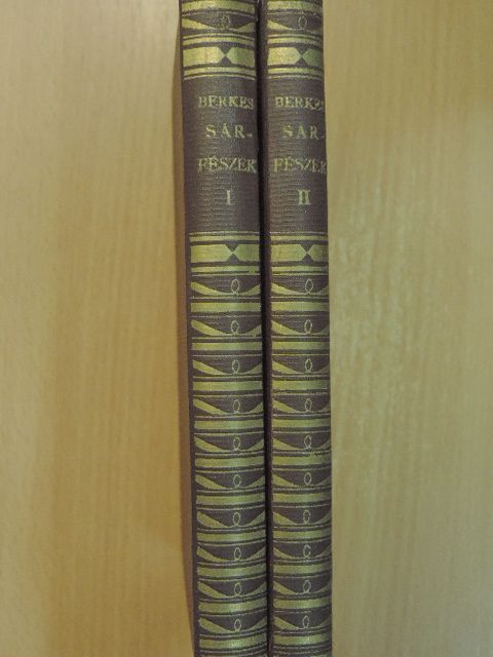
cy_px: 328
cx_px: 246
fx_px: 892
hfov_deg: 30.9
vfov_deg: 40.4
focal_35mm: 47
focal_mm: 8.3
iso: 800
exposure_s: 1/100
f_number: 3.5
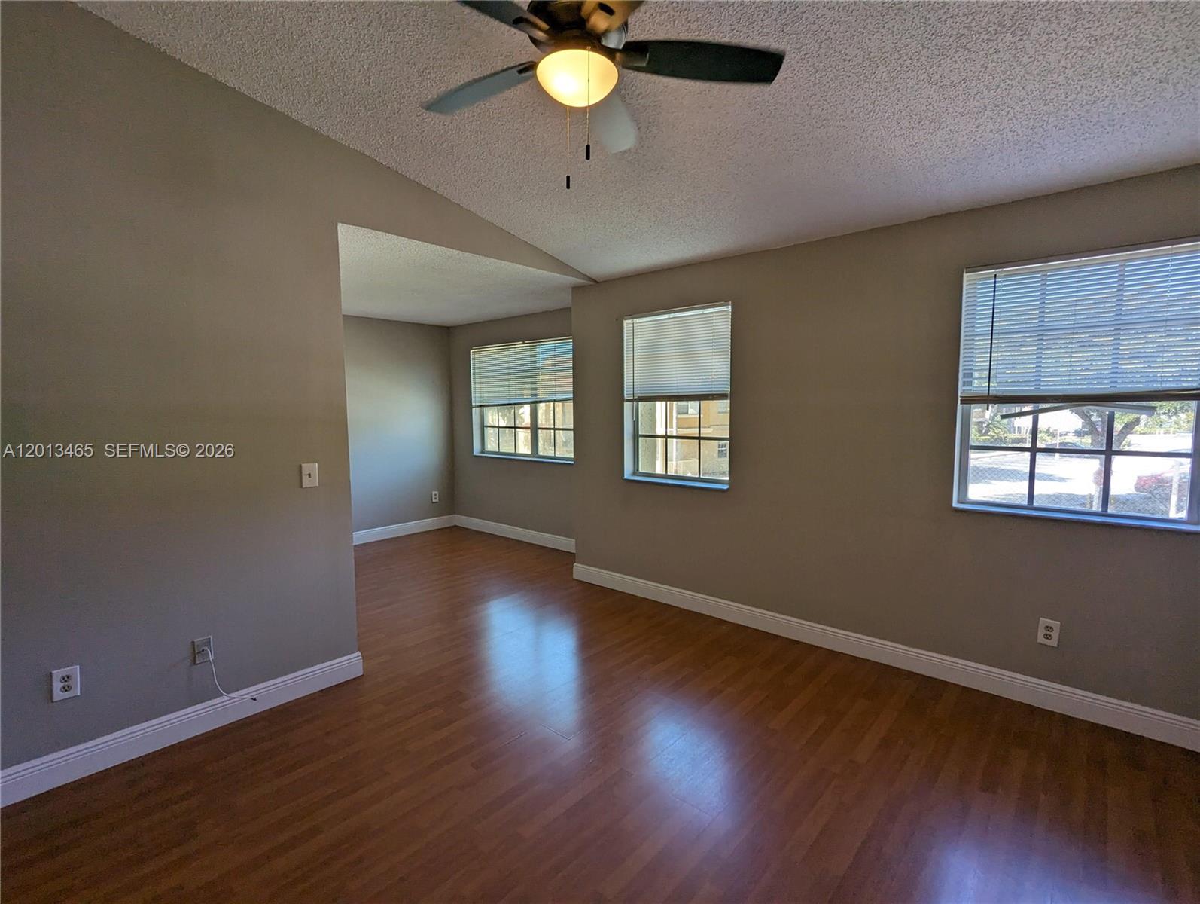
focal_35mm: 16
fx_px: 555
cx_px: 600
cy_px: 452
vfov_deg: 78.2
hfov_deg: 94.4
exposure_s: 1/194
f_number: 2.2
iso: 50
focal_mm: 2.35
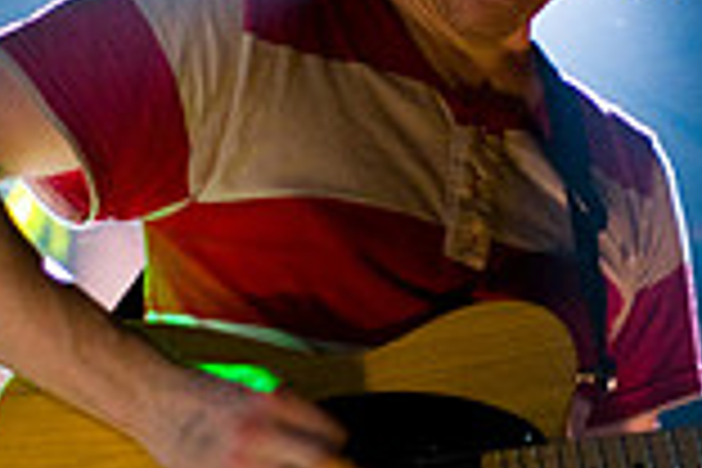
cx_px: 446
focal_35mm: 167
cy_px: 295
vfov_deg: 8.2
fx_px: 3256
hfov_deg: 12.3
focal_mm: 30
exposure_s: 1/40
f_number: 1.6
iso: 800
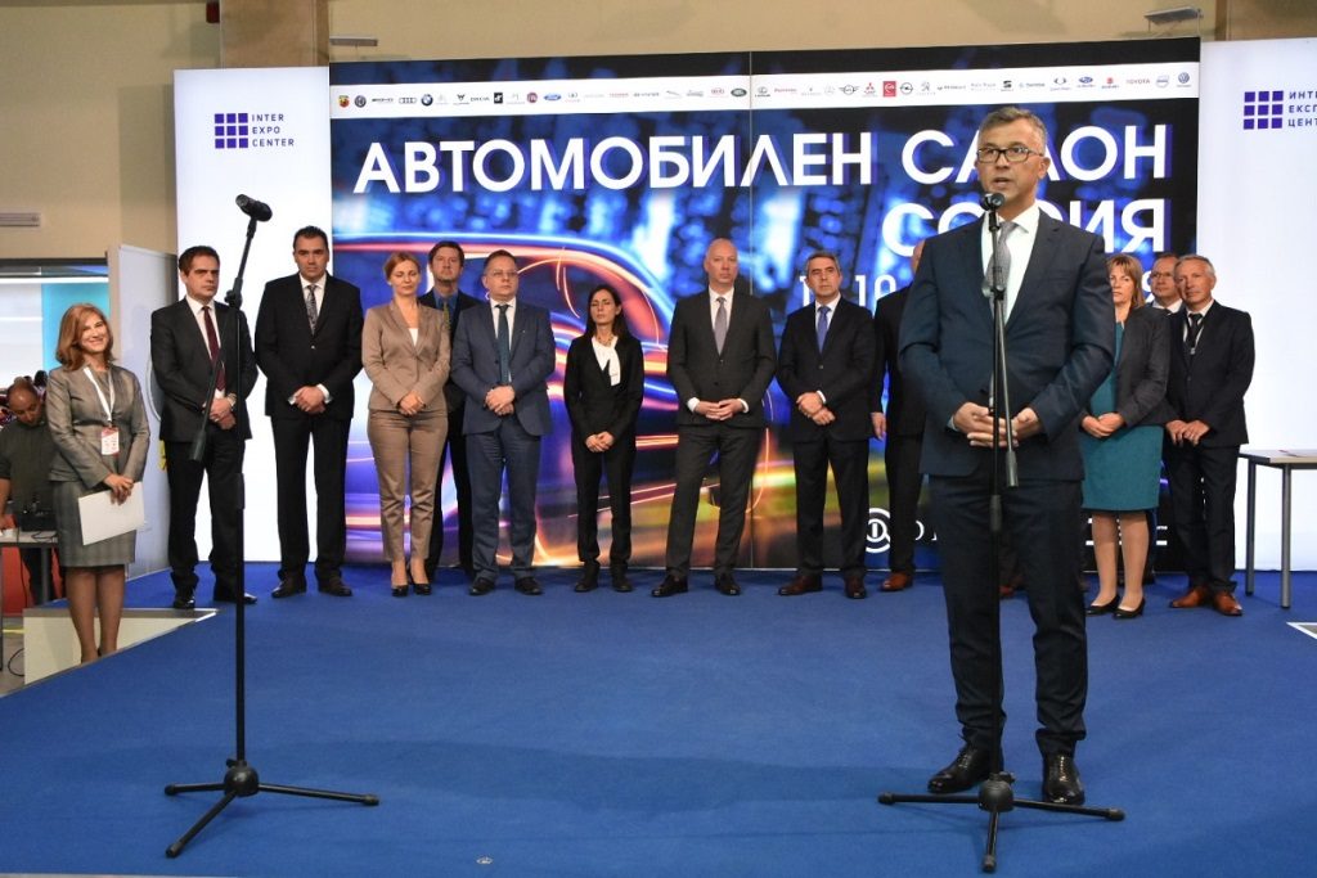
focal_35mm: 40
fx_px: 1482
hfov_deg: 47.9
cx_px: 658
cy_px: 439
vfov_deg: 33.0
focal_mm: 27
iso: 4000
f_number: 6.3
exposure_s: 1/200
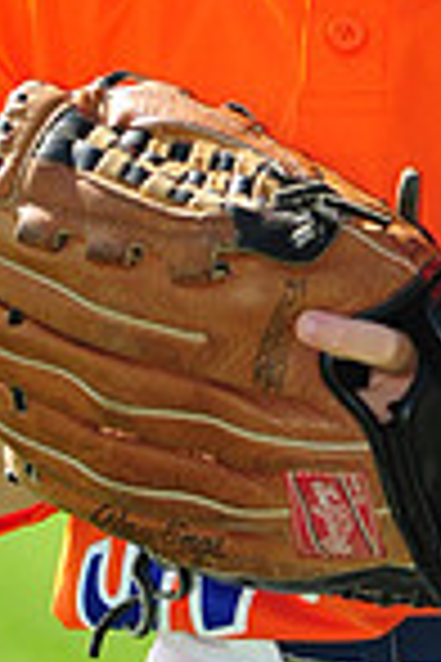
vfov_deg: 2.6
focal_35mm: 790
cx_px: 464
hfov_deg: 1.7
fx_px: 14515
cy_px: -306
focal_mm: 200
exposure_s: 1/640
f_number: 4.5
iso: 200
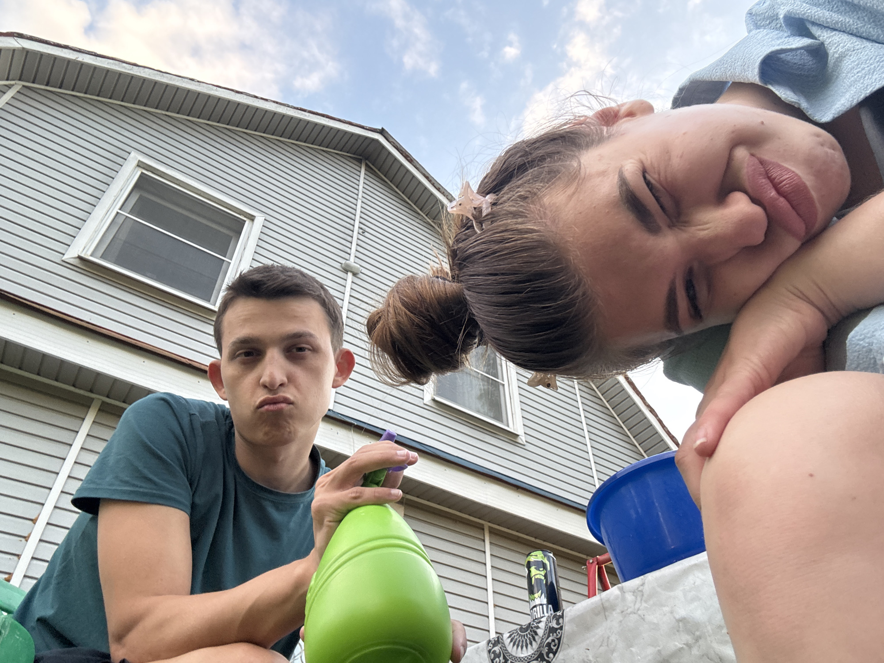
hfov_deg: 73.9
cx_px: 442
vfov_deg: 58.9
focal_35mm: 23
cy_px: 332
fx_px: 587
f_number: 1.9
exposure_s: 1/121
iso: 80
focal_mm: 2.69
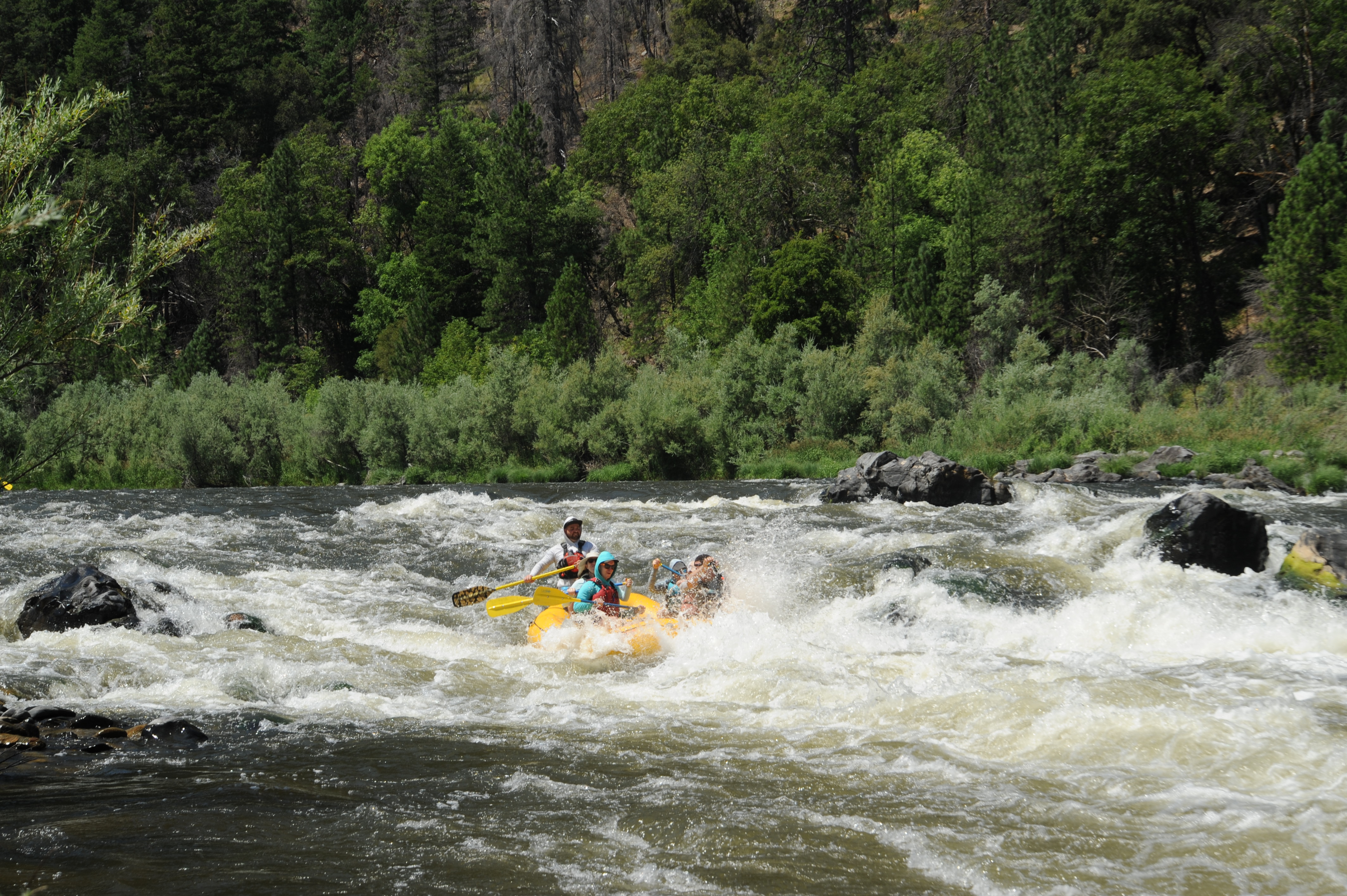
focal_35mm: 75
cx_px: 674
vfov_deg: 18.2
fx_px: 2804
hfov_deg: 27.0
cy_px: 448
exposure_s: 1/320
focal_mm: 75
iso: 200
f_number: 11
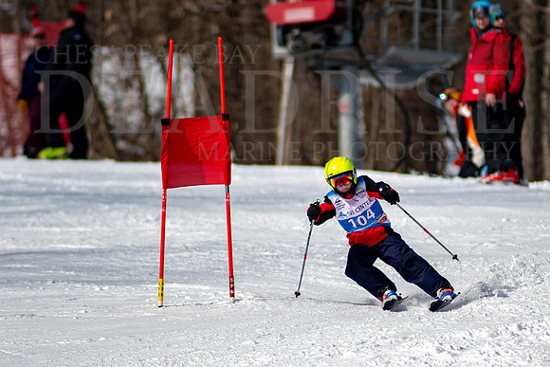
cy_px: 226
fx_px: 11629
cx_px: 360
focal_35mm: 761
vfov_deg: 1.8
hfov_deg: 2.7
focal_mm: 300
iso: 100
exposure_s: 1/6400
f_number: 2.8
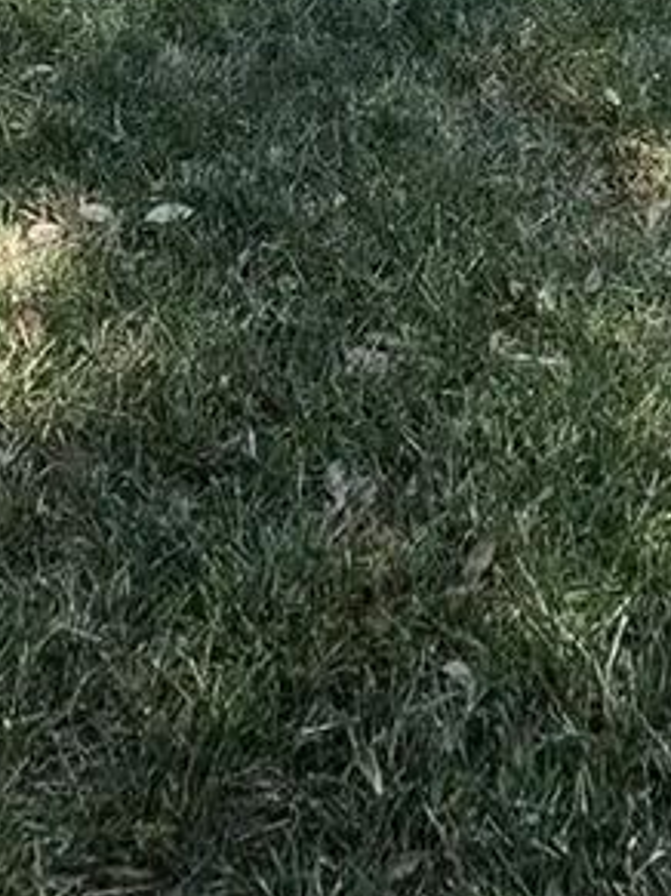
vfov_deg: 17.3
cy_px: -1048
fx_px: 1578
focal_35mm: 61
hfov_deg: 24.0
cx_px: 345
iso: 54
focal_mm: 2.24
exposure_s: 1/400
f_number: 2.2
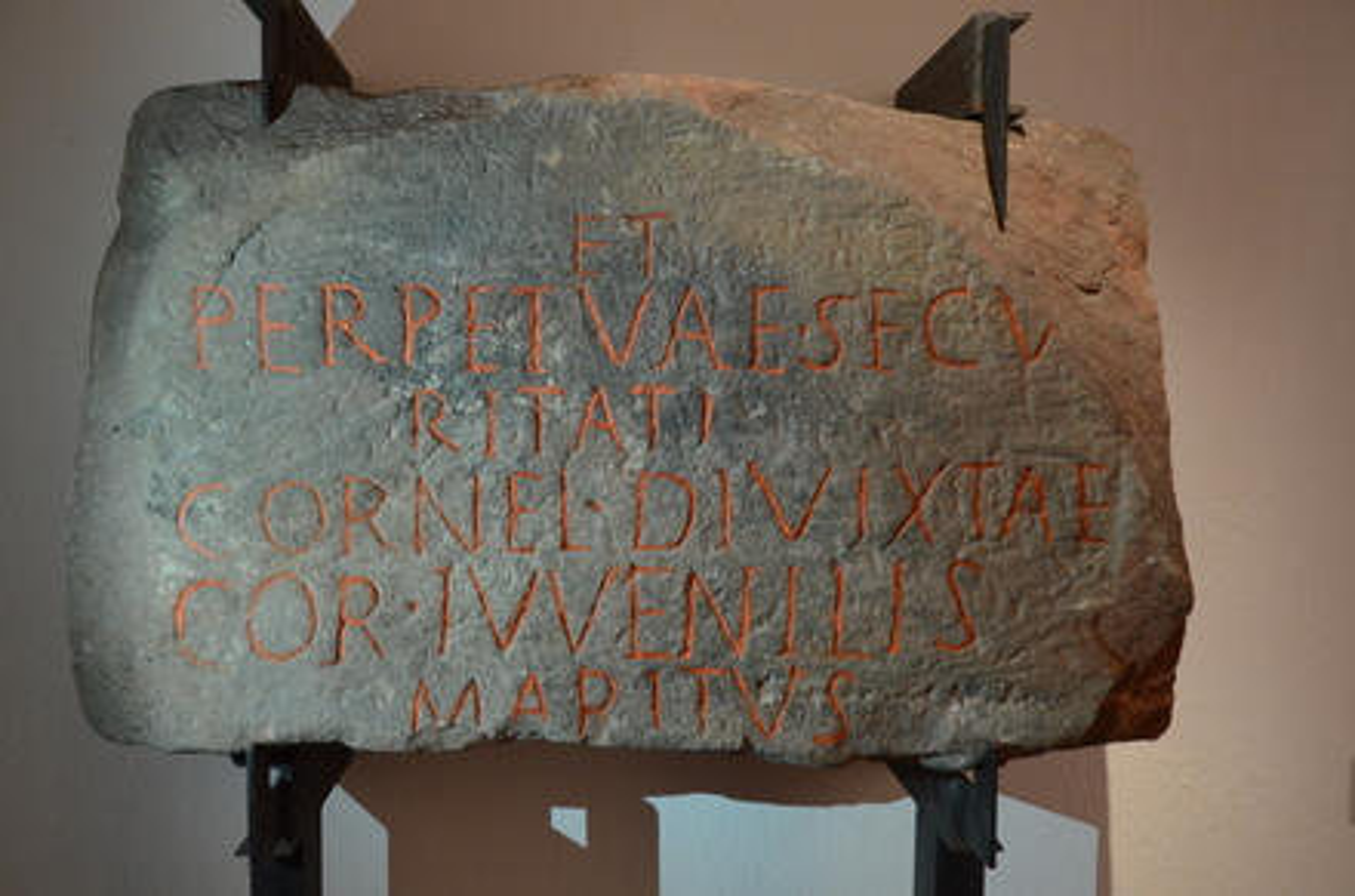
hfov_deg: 57.3
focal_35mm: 33
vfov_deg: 39.8
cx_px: 678
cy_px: 448
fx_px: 1239
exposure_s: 1/6
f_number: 3.5
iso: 1600
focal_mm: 22
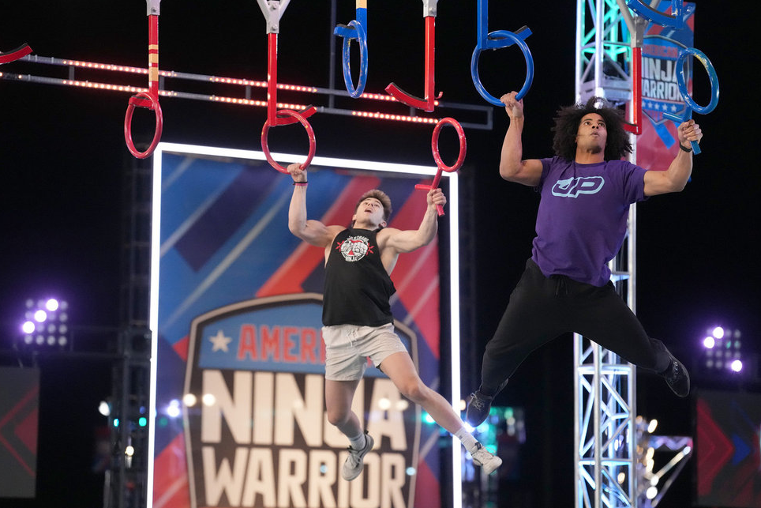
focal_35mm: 138
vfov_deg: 9.9
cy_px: 246
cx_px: 373
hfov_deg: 14.9
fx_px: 2917
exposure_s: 1/1000
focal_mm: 133
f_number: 2.8
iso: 8000
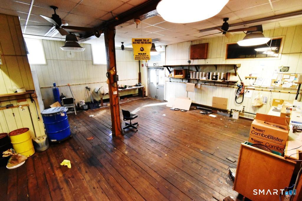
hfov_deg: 100.4
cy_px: 100
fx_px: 126
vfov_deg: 77.3
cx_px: 151
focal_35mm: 15
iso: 9000
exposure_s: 1/160
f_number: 10
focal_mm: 10
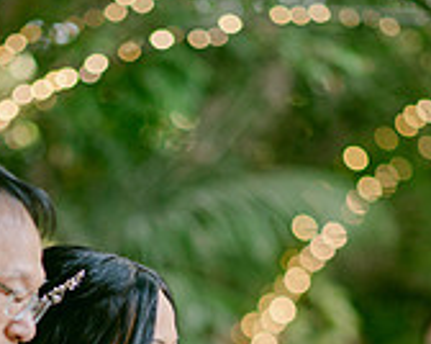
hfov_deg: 9.0
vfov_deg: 7.2
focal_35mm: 214
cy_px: 398
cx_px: 142
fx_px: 2727
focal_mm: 85
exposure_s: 1/200
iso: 800
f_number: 2
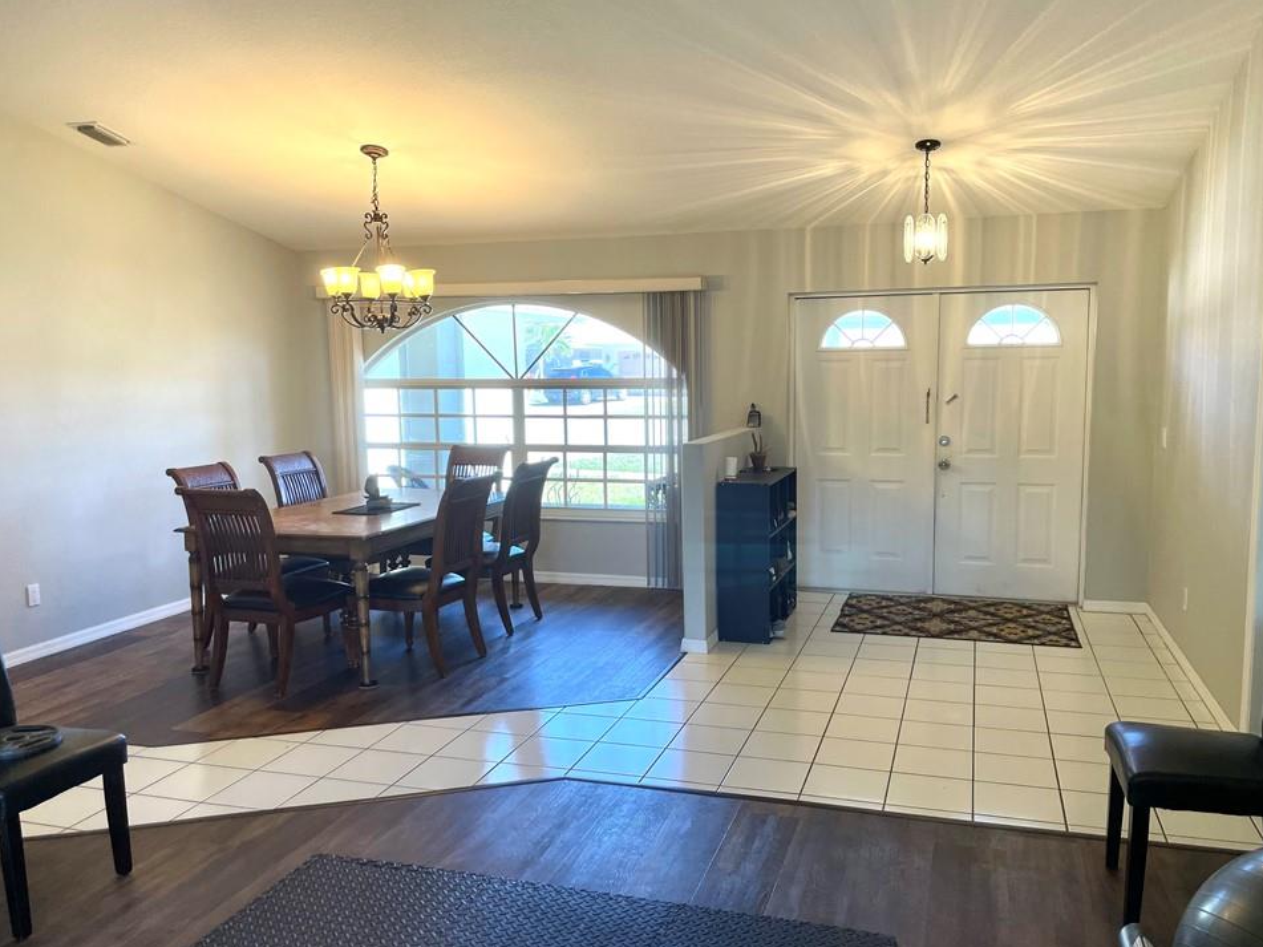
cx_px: 656
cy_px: 487
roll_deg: +1.0
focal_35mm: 28
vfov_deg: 49.7
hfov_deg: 63.4
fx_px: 1021
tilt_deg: -6.9
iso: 50
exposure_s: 1/120
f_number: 1.6
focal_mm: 4.2
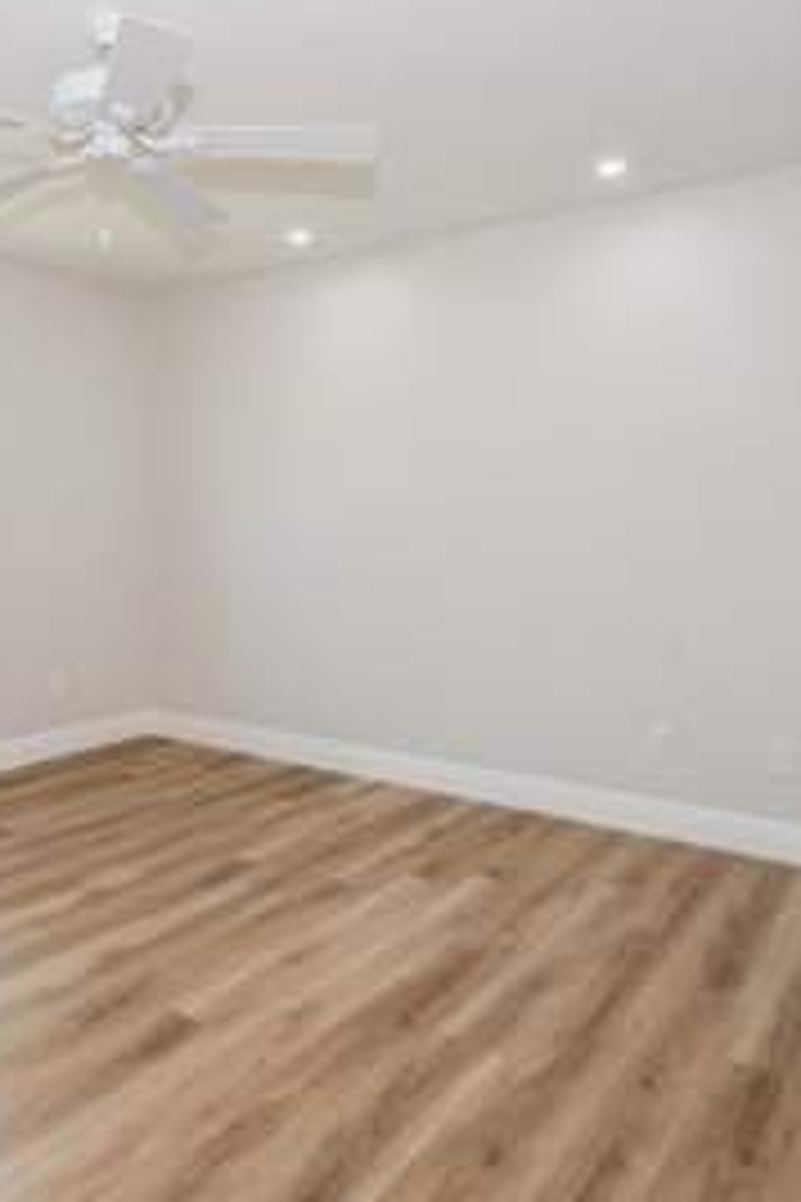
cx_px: 194
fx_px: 901
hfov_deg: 46.1
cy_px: 518
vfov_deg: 67.1
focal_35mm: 27
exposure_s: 1/20
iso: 200
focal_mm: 15
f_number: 8
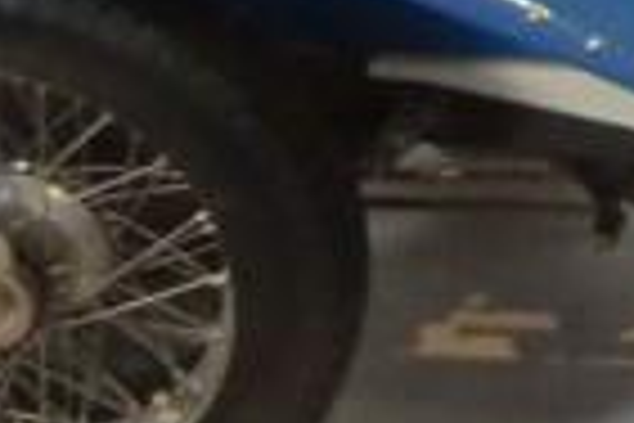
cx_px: 1196
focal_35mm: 142
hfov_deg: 12.9
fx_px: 2501
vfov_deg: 9.5
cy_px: -122
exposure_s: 1/50
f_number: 3.2
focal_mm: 4.3
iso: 400
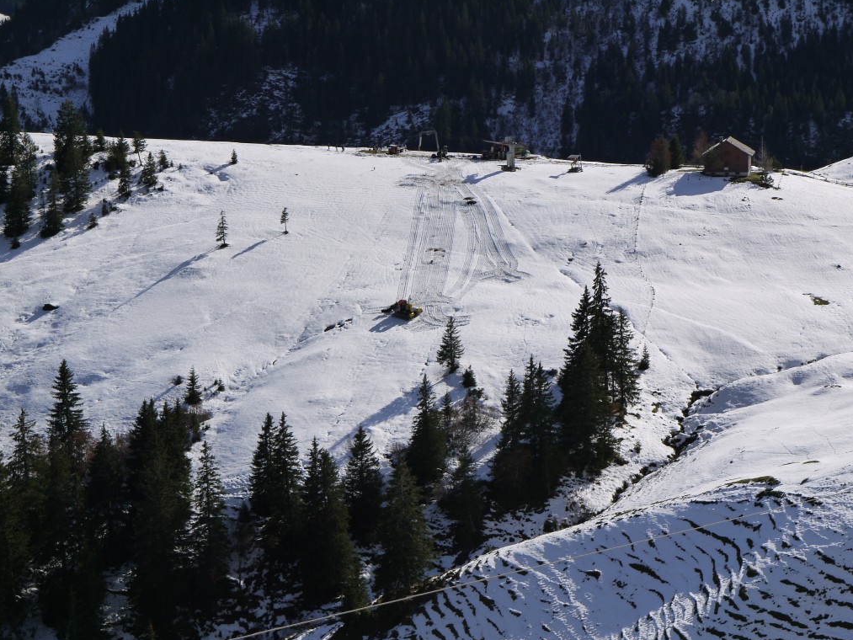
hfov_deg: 21.5
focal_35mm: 91
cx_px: 429
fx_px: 2243
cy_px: 319
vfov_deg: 16.2
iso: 160
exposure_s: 1/500
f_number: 10
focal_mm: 45
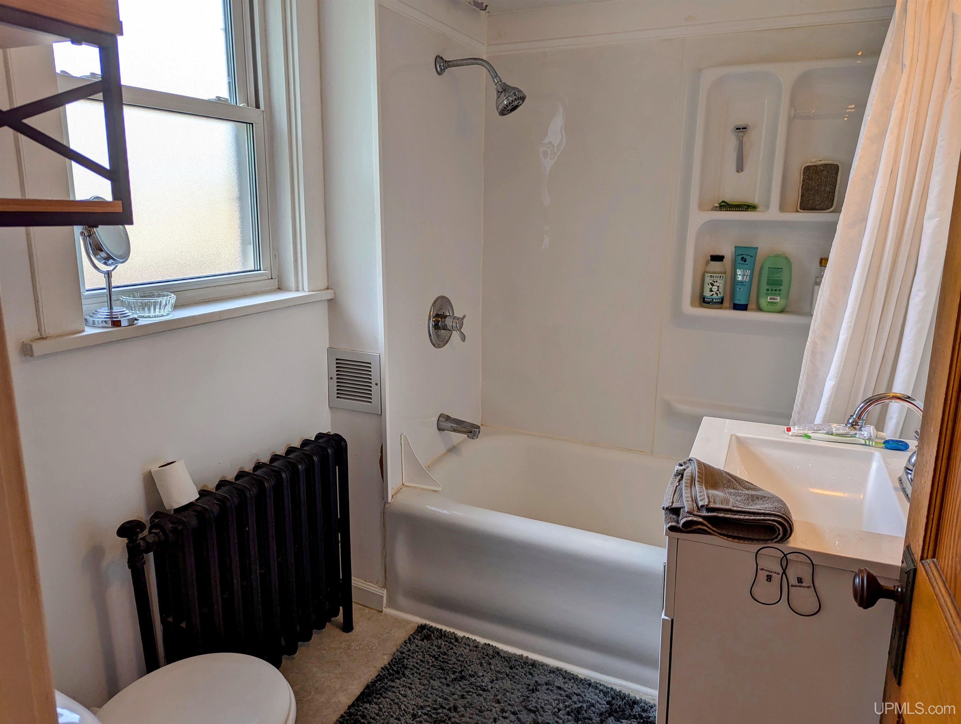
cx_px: 480
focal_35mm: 24
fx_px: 667
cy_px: 362
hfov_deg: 71.5
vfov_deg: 56.9
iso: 25
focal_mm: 6.81
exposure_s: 1/43.3
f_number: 1.85
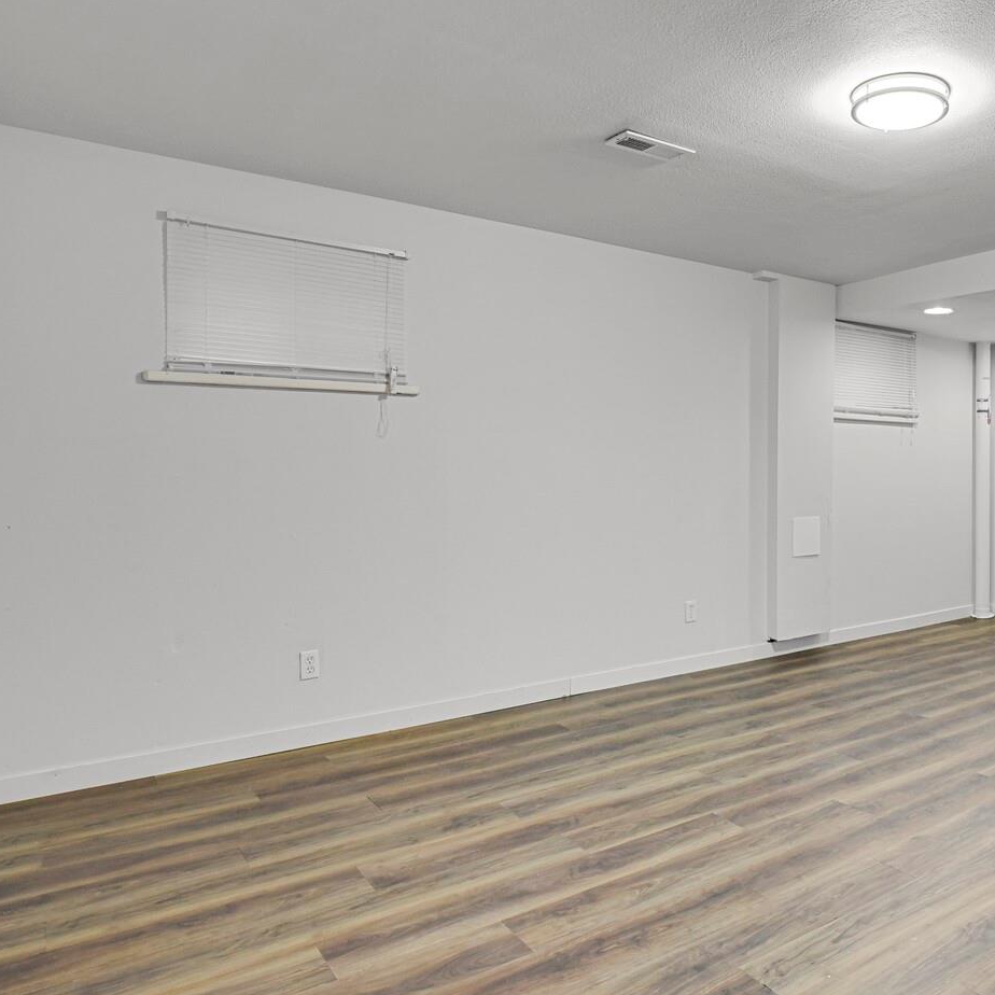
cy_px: 468
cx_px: 735
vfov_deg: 62.9
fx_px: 813
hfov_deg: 59.9
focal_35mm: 25
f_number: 8
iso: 12800
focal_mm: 17
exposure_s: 1/13
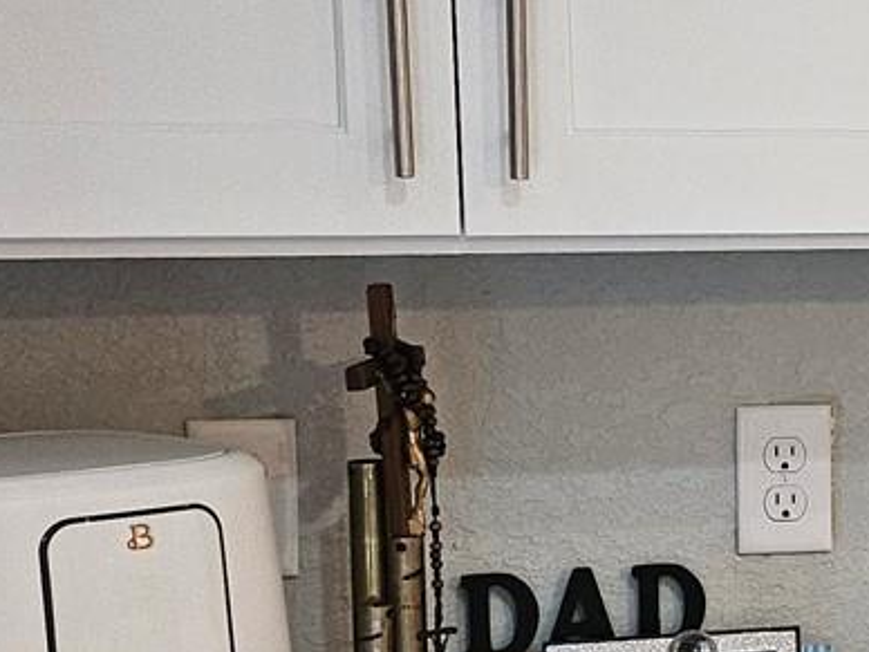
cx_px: 1279
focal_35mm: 99
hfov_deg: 17.9
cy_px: 408
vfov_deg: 14.9
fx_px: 2485
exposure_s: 1/120
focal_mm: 5
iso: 500
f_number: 1.8
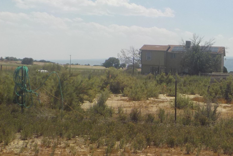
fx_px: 395
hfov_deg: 31.1
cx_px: 217
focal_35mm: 61
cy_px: 94
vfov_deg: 22.2
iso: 125
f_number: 6.6
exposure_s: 1/500
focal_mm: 4.1
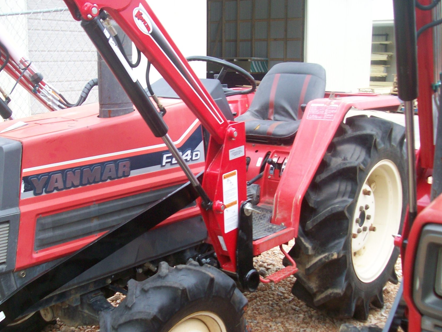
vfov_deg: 32.8
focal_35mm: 44
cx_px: 187
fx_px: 562
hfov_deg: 42.8
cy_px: 190
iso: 80
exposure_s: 1/133
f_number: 2.7
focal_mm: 6
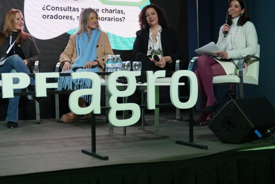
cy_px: 76
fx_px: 451
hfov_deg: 33.9
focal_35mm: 59
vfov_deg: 23.0
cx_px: 118
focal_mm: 30.9
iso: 1000
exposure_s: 1/200
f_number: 2.8
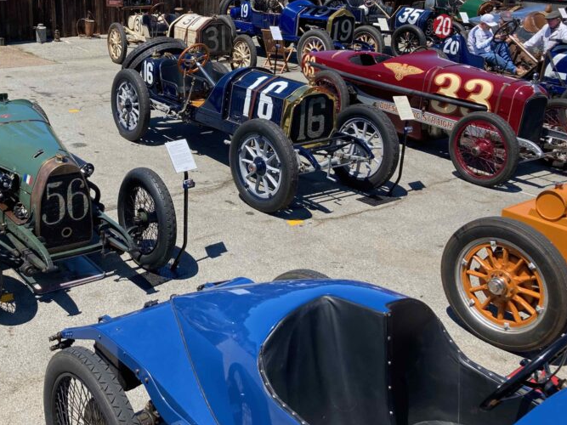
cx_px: 178
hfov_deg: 43.1
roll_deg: +0.5
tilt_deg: -15.2
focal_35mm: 43
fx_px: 704
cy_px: 167
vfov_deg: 33.5
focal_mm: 3.99
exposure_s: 1/1621
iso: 20
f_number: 1.8
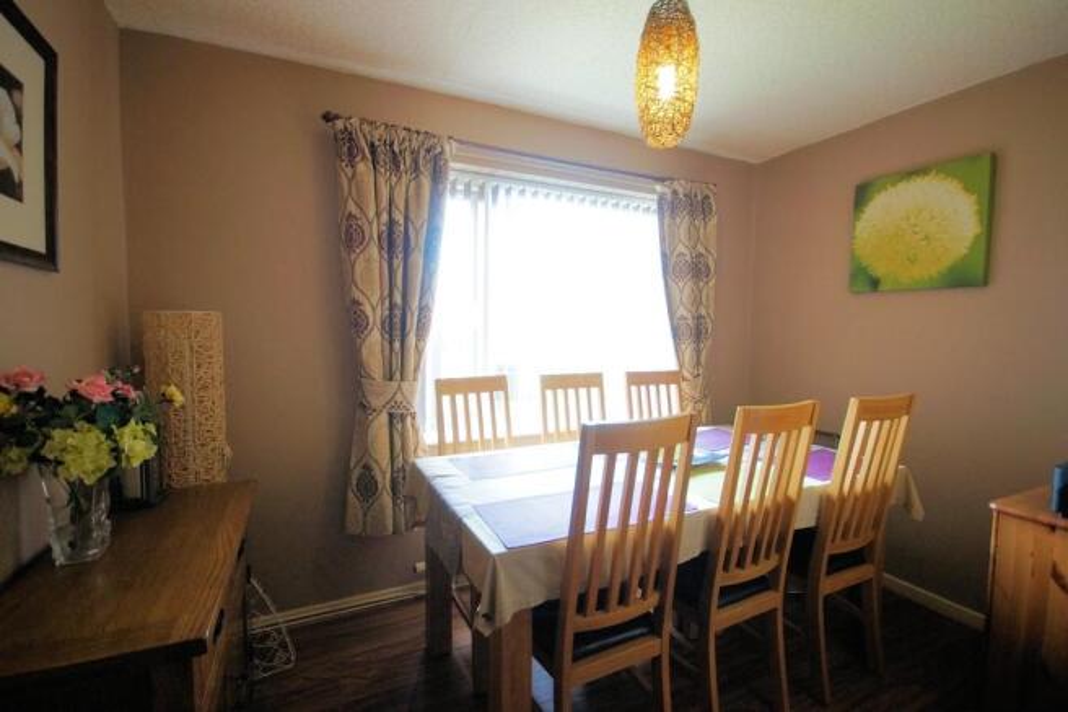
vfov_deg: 77.3
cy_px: 356
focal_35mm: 15
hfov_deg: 100.4
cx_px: 534
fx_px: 445
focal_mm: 10
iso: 1000
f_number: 4
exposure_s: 1/60
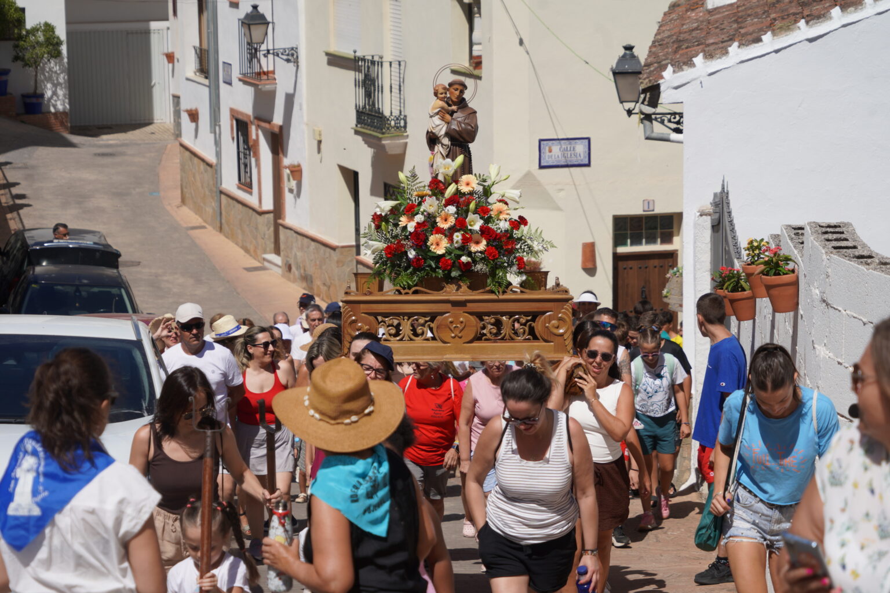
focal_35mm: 103
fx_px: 2546
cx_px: 445
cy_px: 296
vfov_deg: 13.3
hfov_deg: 19.8
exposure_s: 1/640
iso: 100
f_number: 7.1
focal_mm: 103
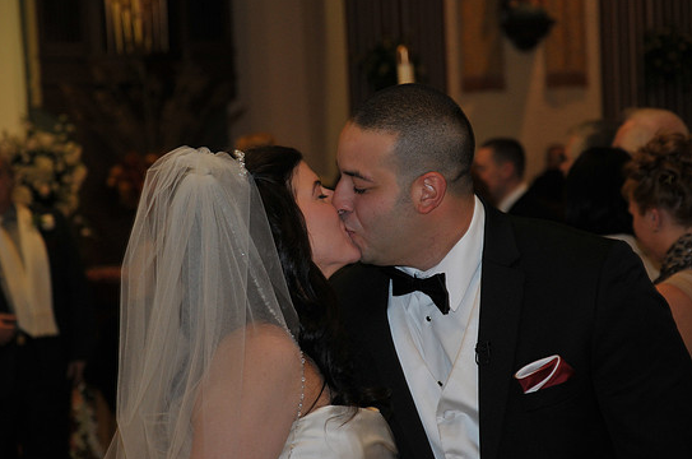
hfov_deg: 13.1
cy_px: 217
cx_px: 345
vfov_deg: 8.7
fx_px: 3013
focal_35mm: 157
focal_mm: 98
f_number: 6.3
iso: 400
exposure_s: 1/30
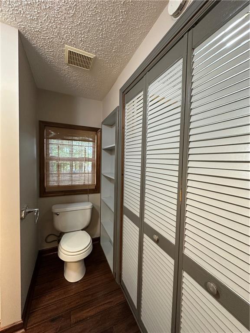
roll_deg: -1.5
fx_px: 135
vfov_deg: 102.1
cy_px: 166
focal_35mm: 14
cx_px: 125
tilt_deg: -2.8
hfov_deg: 85.7
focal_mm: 2.22
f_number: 2.2
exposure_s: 1/60
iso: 400
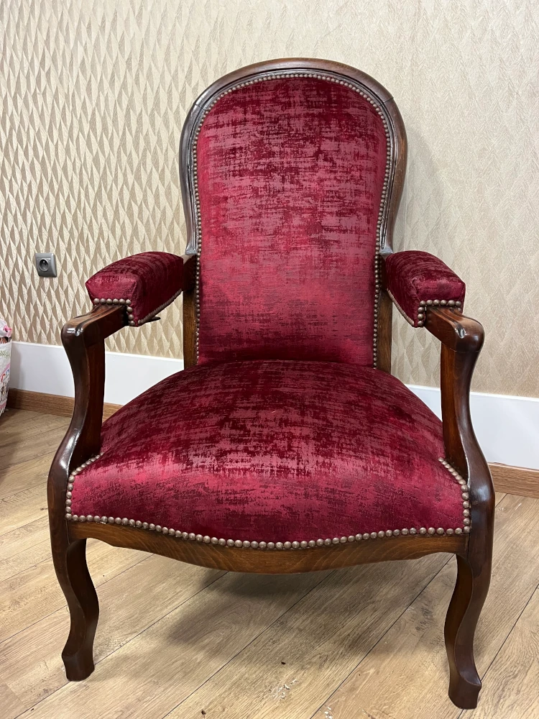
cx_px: 270
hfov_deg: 53.1
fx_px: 540
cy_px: 360
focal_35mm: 26
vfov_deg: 67.3
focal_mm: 5.1
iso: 250
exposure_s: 1/60
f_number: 1.6
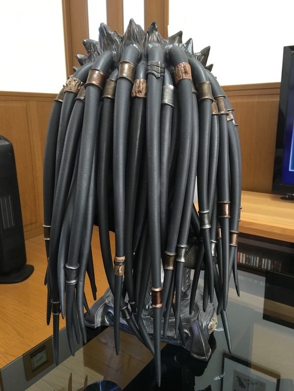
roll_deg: +1.2
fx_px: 328
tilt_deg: -12.2
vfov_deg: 61.7
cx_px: 147
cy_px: 196
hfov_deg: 48.2
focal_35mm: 29
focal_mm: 4.15
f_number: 2.2
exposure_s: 1/15
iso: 50
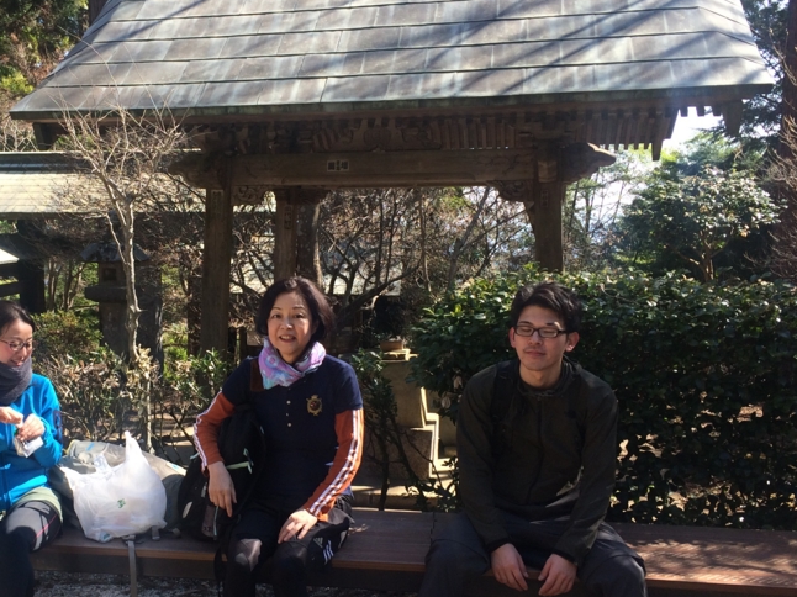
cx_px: 232
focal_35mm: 46
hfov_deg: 40.4
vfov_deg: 31.4
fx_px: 1059
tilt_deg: -9.3
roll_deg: +1.9
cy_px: 349
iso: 32
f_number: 2.2
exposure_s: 1/398
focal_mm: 4.15
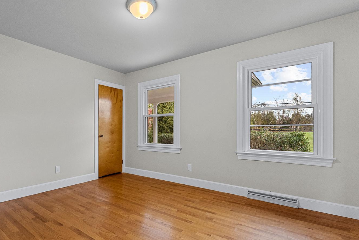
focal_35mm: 18
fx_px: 184
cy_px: 126
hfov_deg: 87.6
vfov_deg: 66.0
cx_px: 148
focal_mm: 15.4
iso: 800
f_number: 7.1
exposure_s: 1/40
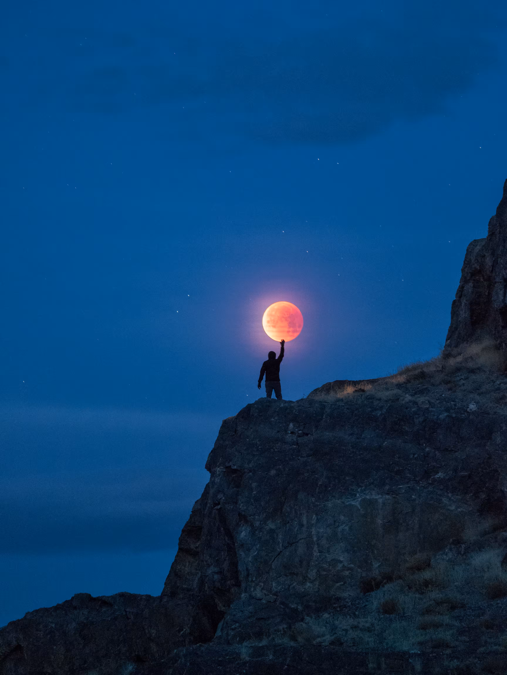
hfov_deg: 7.4
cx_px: 254
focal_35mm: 200
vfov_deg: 9.9
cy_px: 338
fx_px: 3906
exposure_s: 4
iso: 5000
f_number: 4
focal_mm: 100
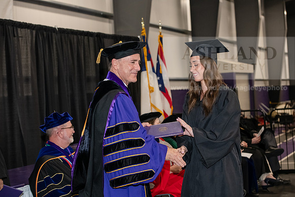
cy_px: 98
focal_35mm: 70
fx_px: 574
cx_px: 148
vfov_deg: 19.5
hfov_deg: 28.8
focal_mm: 70
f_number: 5
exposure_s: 1/200
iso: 2500
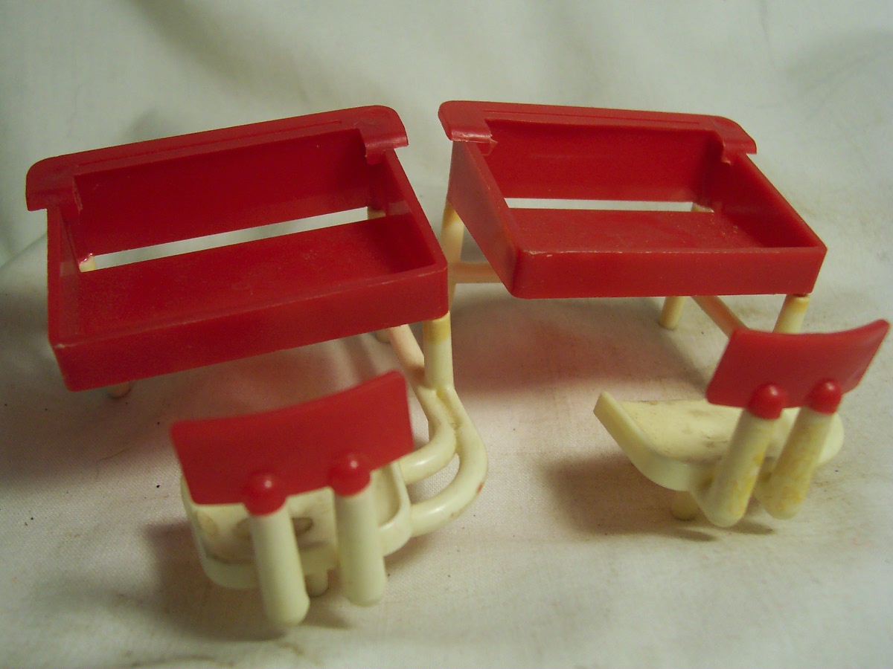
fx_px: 955
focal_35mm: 37
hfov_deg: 50.1
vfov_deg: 38.7
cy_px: 334
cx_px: 446
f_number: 2.8
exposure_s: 1/180
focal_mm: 5.6
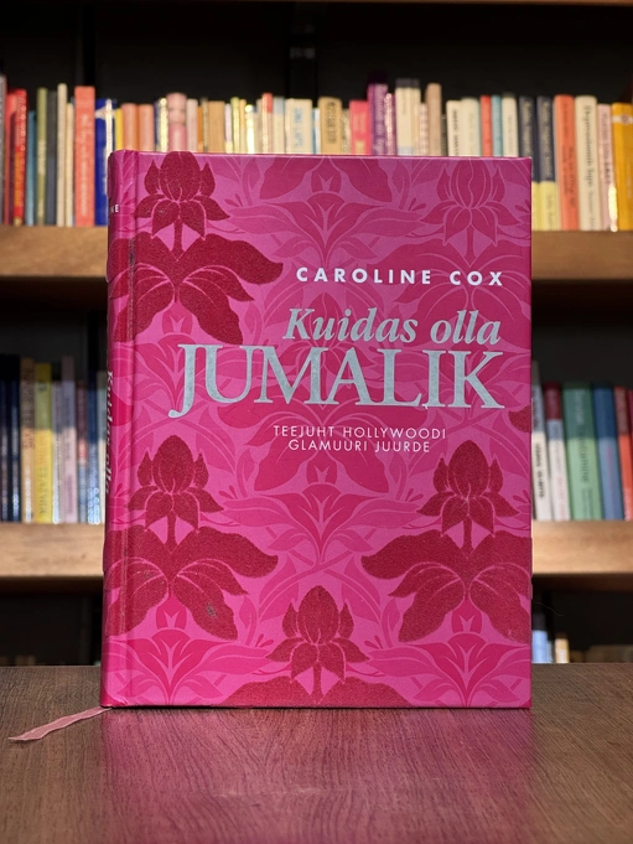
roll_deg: -0.3
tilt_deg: +1.8
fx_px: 1877
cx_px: 316
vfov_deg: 25.3
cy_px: 422
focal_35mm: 77
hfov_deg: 19.1
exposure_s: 1/99
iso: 200
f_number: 2.8
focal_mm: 9
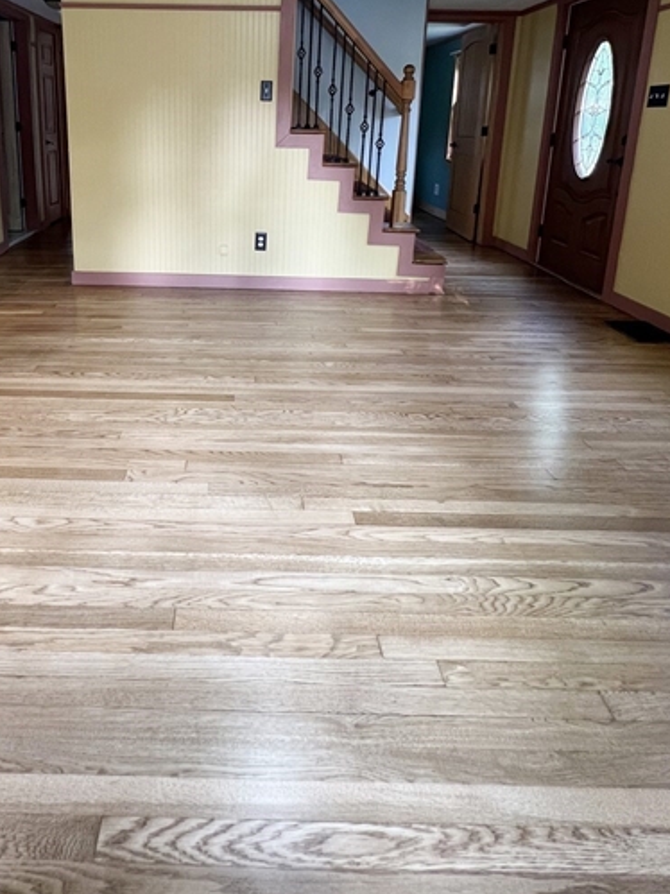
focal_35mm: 20
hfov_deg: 64.5
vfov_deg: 76.6
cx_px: 231
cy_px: 240
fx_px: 516
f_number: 1.8
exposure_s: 1/60
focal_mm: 1.57
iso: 200
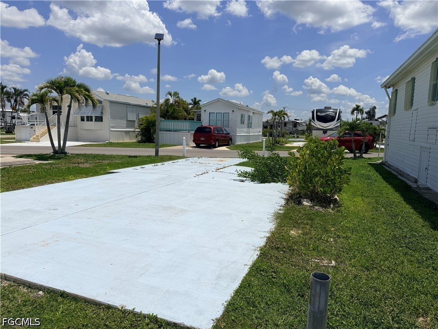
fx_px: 304
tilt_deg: -6.4
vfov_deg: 56.8
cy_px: 164
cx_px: 219
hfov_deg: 71.6
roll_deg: -0.5
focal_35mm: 24
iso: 100
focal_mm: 6.76
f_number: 1.78
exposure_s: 1/22727
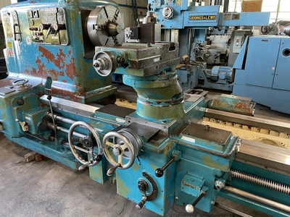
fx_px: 218
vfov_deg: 53.1
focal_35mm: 26
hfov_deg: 67.3
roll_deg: -0.1
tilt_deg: -20.2
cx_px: 145
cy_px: 108
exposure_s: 1/60
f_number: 1.6
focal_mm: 4.2
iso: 200
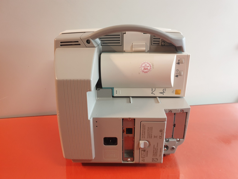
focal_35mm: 26
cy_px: 90
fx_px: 179
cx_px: 119
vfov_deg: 53.1
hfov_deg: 67.3
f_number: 1.5
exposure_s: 1/50
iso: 320
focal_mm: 4.3
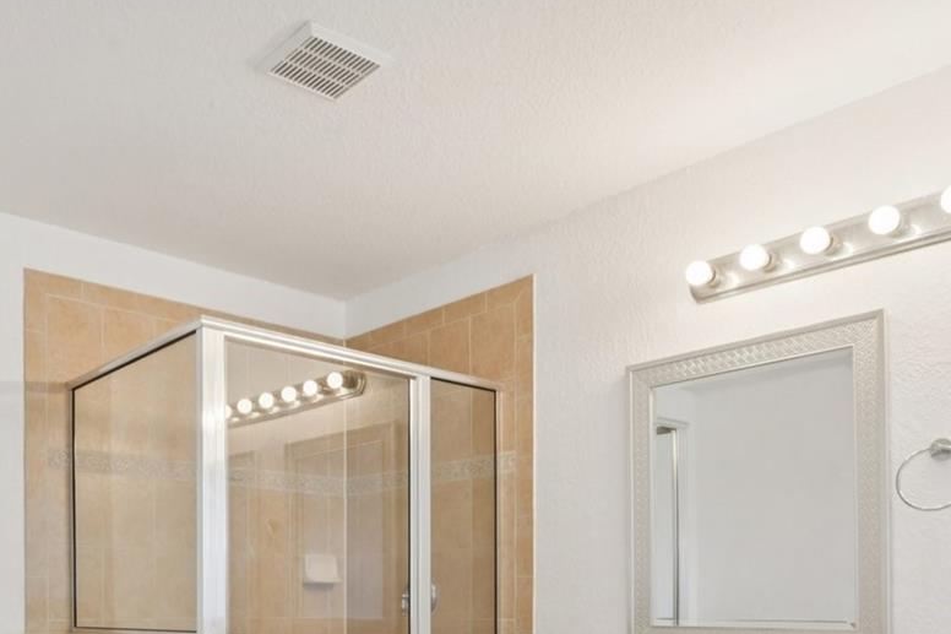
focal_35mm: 33
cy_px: 623
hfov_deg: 55.5
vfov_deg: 36.3
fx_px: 872
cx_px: 284
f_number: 8
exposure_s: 1/60
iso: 400
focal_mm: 16
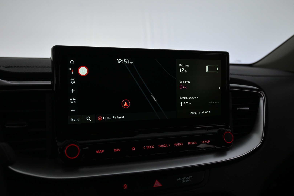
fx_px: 276
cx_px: 147
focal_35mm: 34
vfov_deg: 39.1
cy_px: 98
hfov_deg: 56.1
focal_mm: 22.5
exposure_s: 1/40
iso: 800
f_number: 4
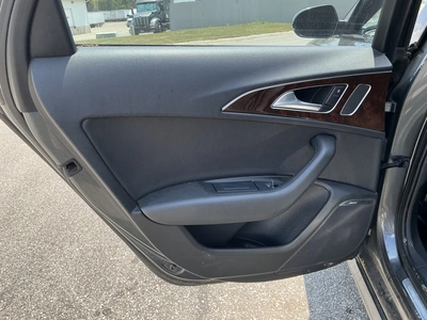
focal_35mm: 28
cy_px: 160
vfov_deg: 49.7
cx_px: 214
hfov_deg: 63.4
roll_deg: +4.3
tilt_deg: -21.7
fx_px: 345
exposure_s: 1/355
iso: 25
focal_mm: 3
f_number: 1.8
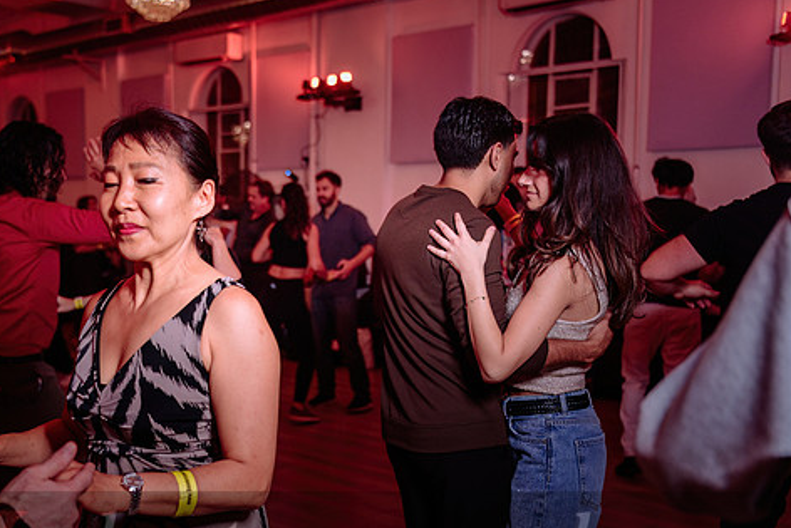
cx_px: 327
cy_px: 318
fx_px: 945
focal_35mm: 43
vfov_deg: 31.1
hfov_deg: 45.2
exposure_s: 1/160
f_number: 2.8
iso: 500
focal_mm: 35
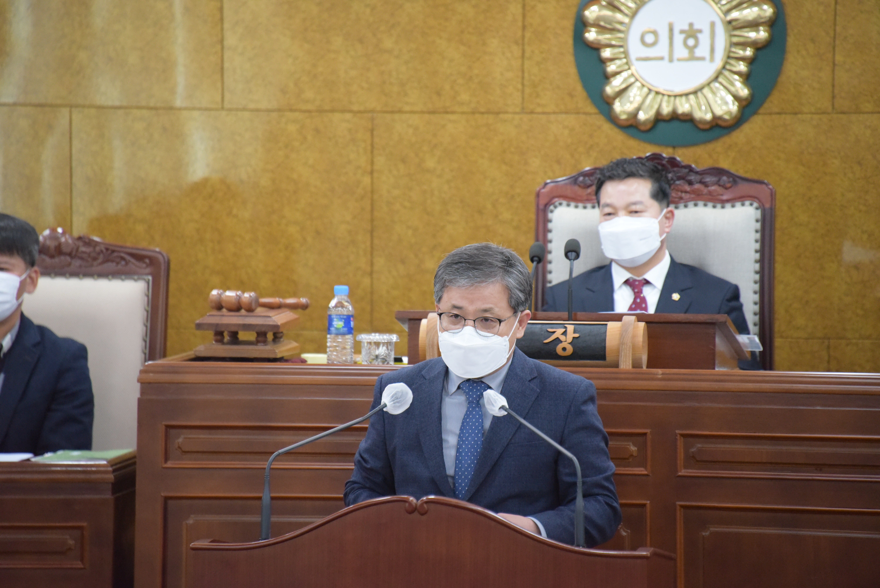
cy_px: 294
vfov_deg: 4.6
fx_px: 7336
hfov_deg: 6.9
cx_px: 440
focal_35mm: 300
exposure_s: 1/400
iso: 7200
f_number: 5.6
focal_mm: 300
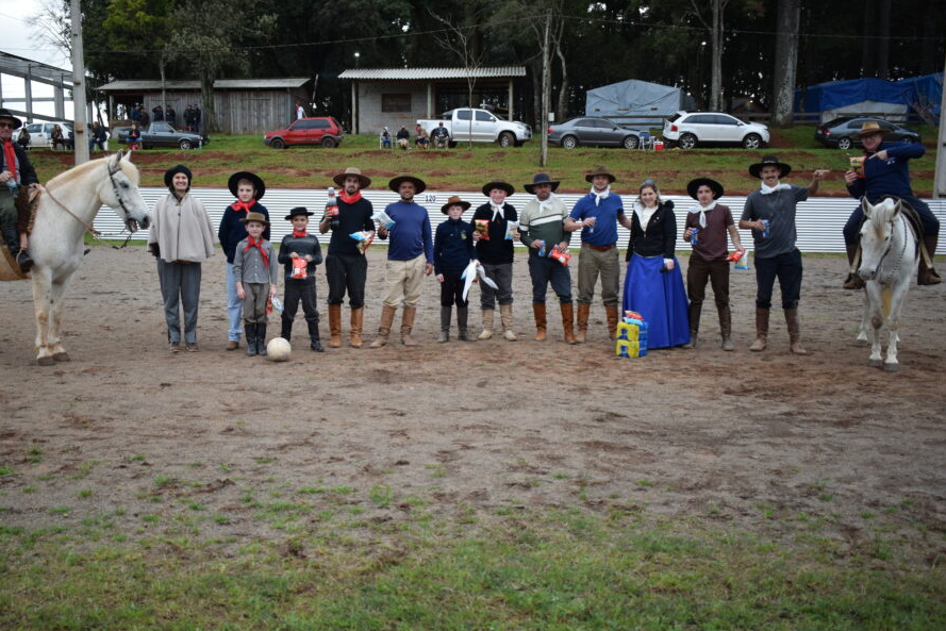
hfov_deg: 50.5
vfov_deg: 35.1
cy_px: 339
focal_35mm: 38
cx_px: 406
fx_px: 999
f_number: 4
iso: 640
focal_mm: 22
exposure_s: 1/1000
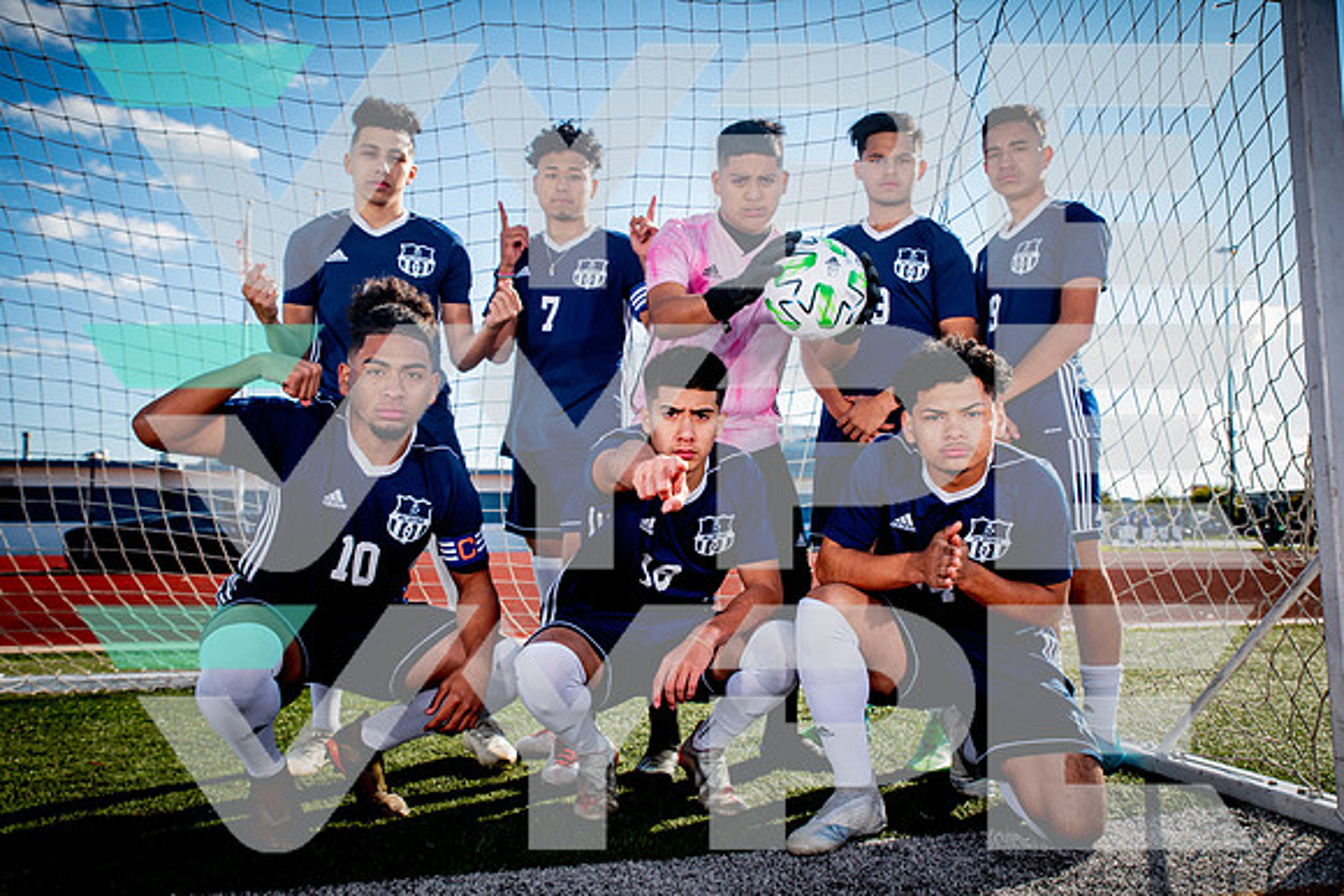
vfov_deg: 43.6
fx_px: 1120
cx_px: 672
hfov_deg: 61.9
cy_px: 448
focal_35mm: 30
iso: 125
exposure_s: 1/320
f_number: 5.6
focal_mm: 30
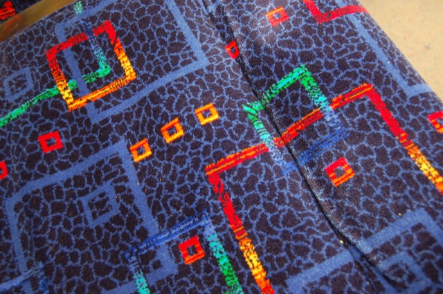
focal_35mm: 36
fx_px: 442
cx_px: 222
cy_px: 147
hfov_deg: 53.2
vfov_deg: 36.8
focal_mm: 24
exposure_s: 1/10
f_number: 4
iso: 800
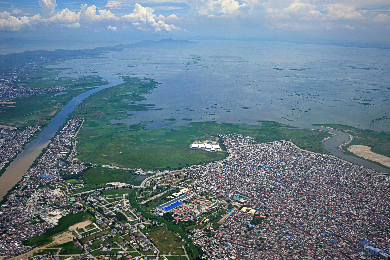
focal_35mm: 30
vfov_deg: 43.6
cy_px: 130
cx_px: 195
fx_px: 325
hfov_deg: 61.9
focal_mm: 20
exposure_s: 1/320
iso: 200
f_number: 11
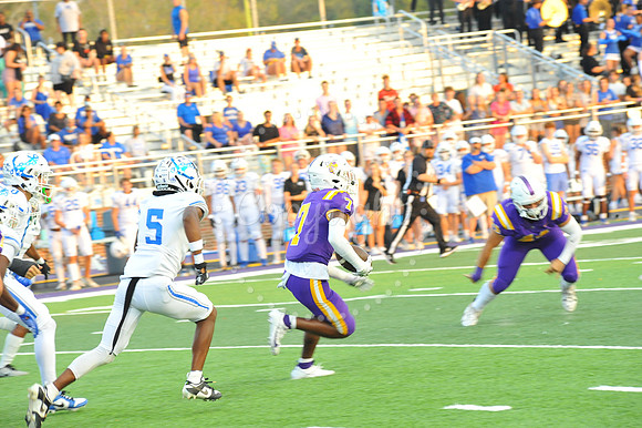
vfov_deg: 6.9
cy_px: 214
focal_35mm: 200
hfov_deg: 10.3
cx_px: 321
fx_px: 3564
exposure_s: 1/250
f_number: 8
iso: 2000
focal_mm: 200
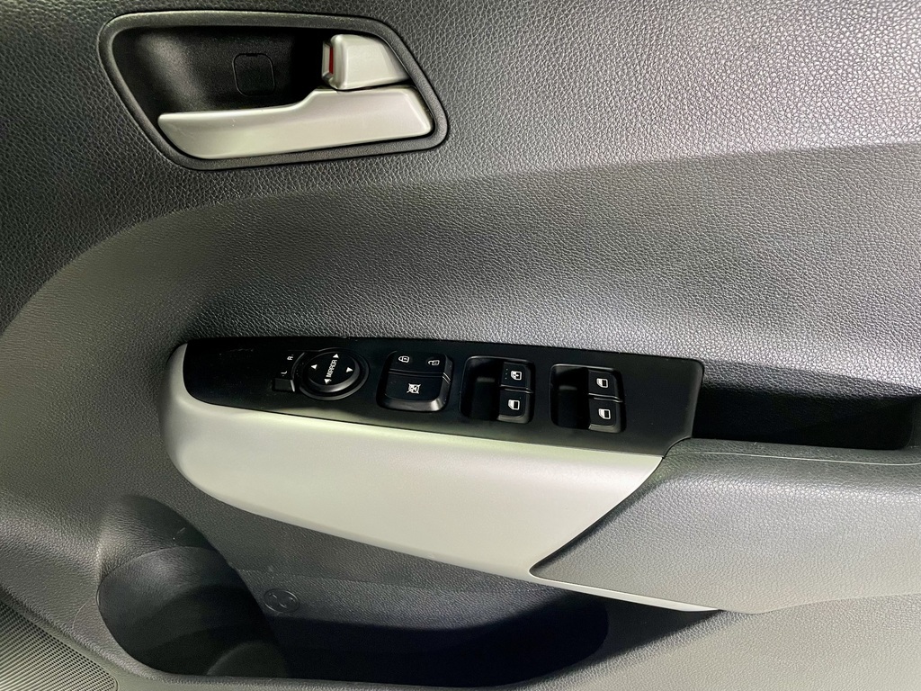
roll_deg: -0.7
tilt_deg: -36.5
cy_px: 346
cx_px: 460
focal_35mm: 26
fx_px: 692
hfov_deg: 67.3
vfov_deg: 53.1
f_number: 1.6
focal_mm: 4.2
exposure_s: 1/50
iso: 400
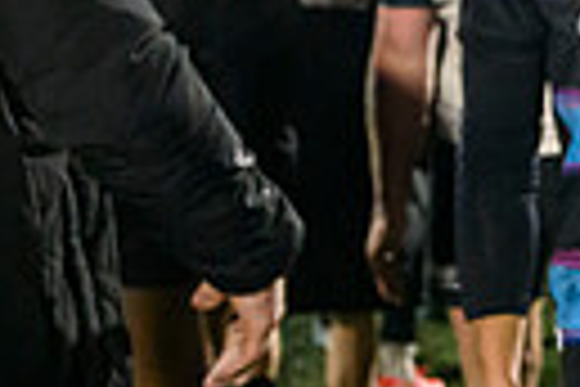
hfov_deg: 14.1
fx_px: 1917
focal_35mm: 119
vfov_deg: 11.2
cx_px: 1196
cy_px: -124
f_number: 3.2
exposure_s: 1/3200
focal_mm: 24
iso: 8000
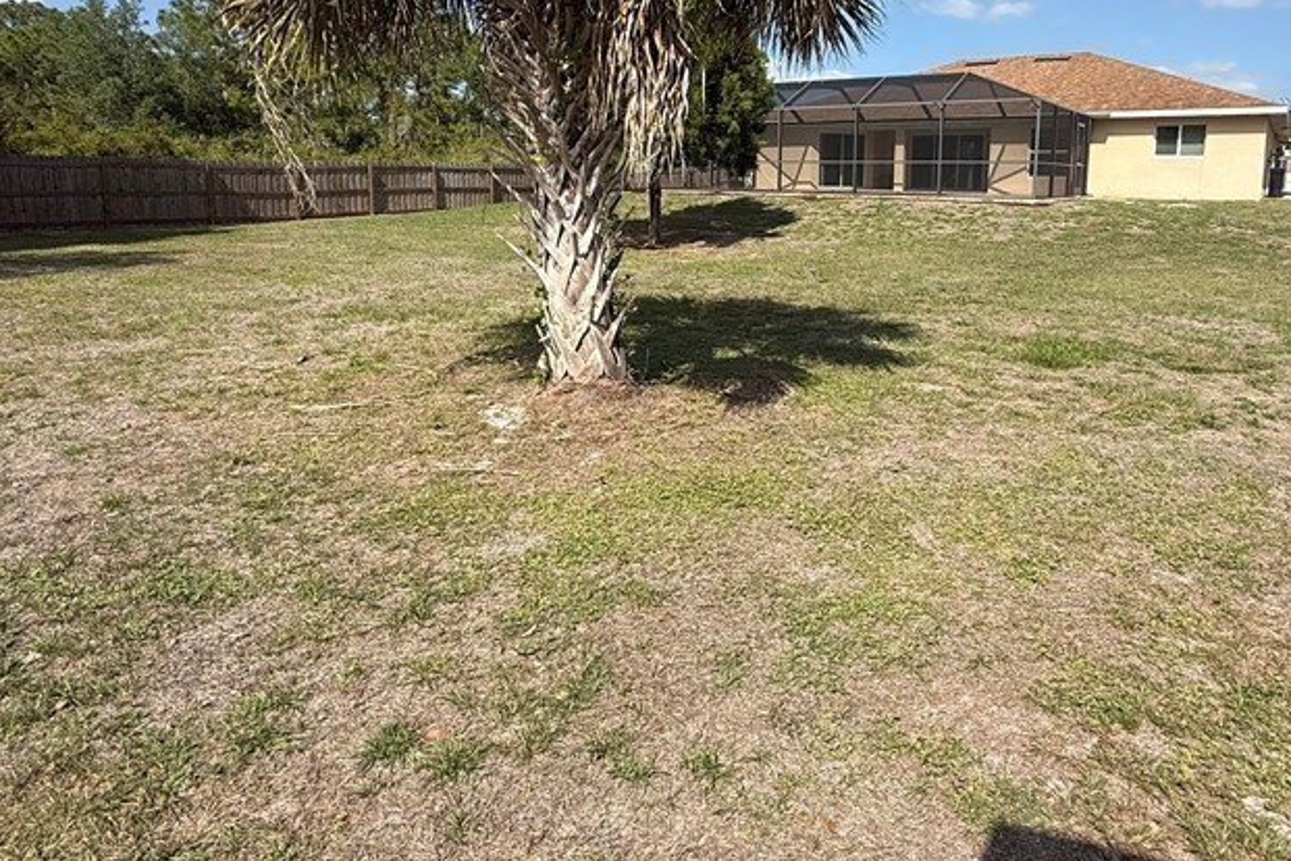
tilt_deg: -7.7
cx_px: 742
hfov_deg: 73.3
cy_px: 302
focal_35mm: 24
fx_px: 861
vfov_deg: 52.3
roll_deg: -0.7
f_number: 2.2
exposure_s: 1/1901
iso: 50
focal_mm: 2.22
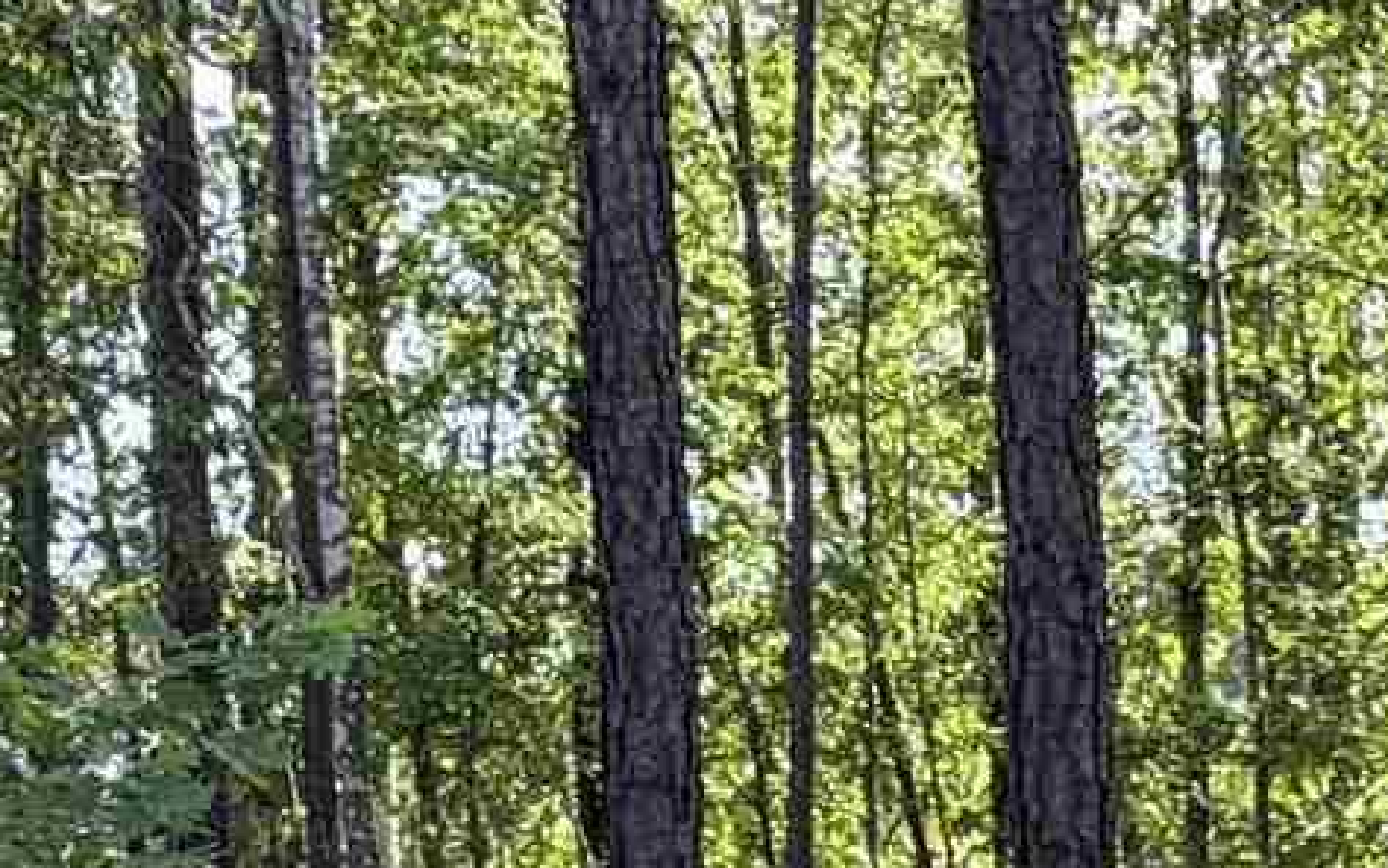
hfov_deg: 11.5
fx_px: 6774
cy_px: 2322
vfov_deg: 6.8
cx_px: 1479
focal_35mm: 179
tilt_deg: -8.7
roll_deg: +0.5
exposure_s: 1/278
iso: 50
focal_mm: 5.96
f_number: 1.6
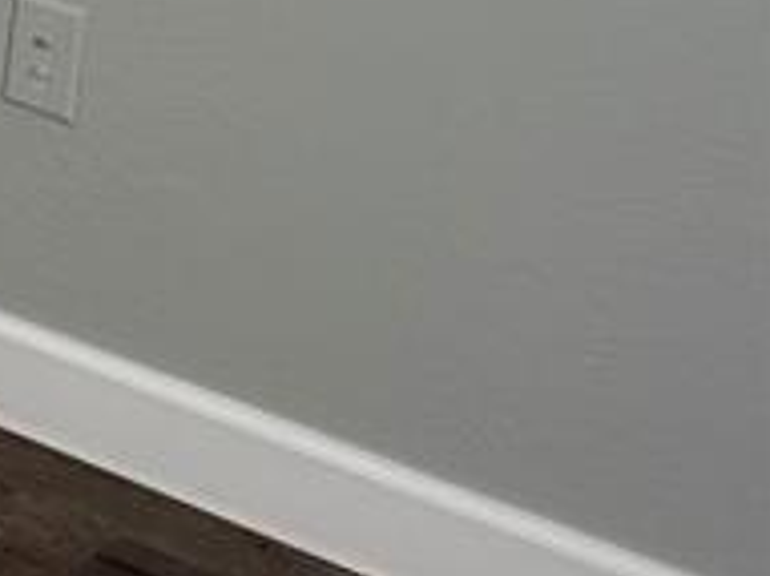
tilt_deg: -6.3
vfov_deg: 10.3
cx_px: -1286
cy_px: -709
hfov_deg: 11.5
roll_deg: -2.7
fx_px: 2868
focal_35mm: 129
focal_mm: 6.76
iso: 200
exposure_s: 1/120
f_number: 1.78
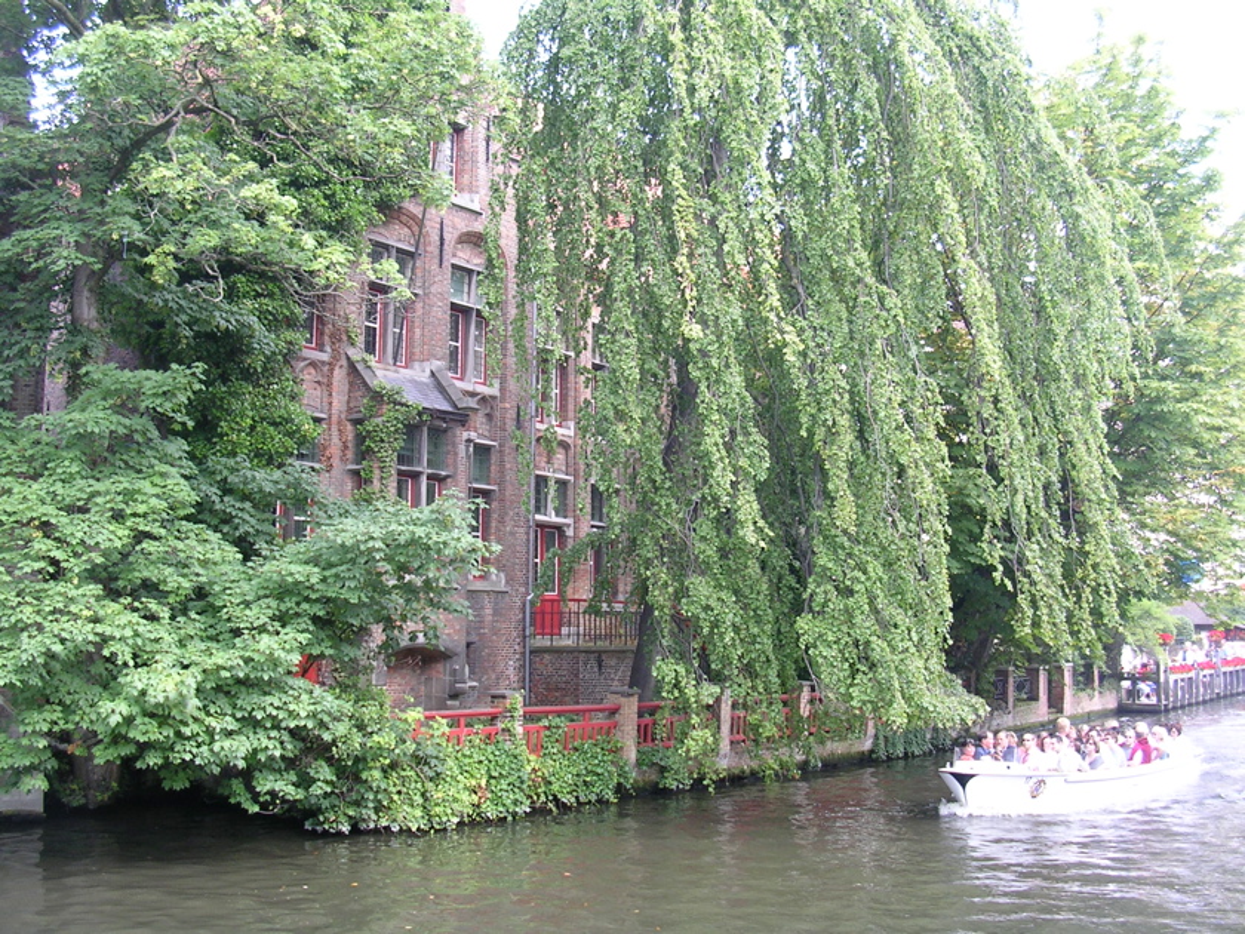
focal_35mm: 38
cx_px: 622
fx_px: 1367
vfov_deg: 37.7
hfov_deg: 49.0
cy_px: 467
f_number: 2.8
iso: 50
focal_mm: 5.8
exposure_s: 1/67.3
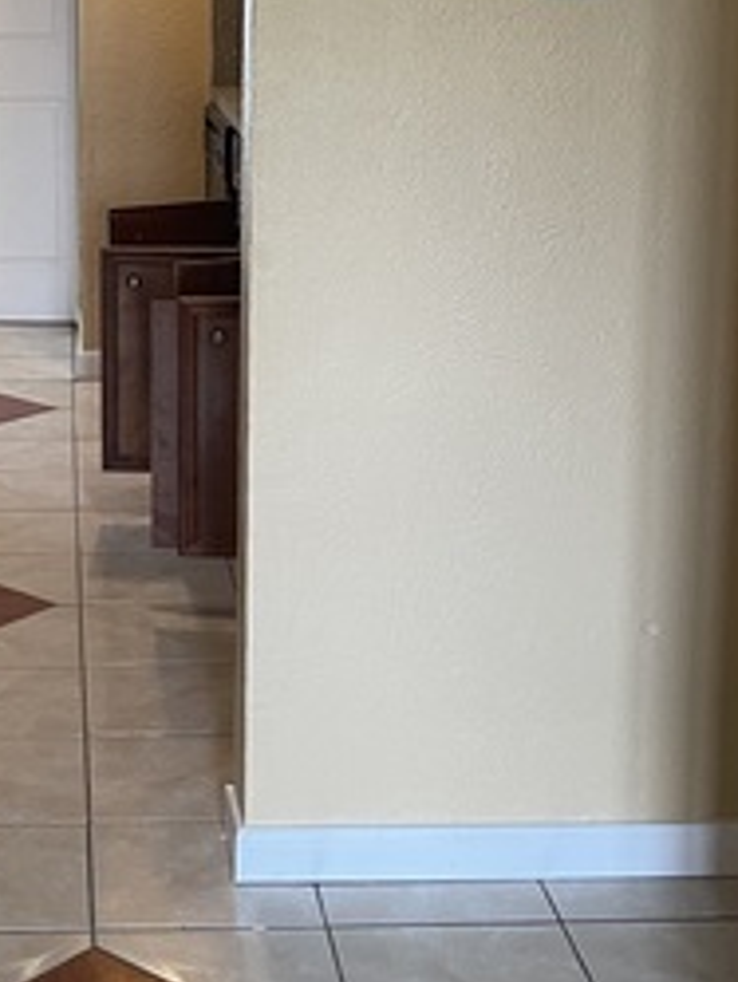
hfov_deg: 21.4
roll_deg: +0.4
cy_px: 231
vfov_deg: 28.5
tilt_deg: -9.5
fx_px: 1903
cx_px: 47
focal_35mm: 67
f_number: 1.6
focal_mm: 5.1
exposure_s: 1/60
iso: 200
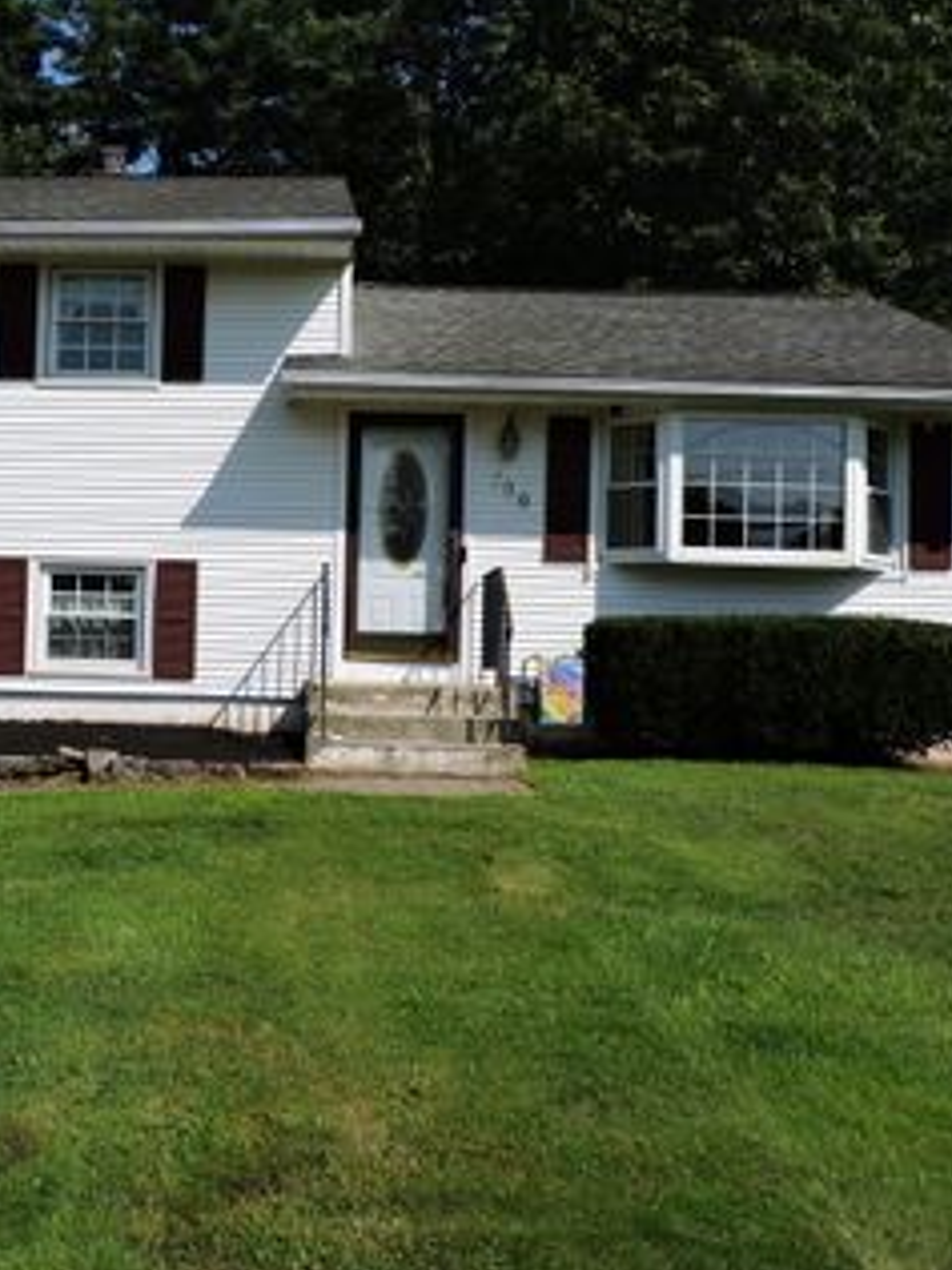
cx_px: 221
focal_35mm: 38
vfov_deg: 48.9
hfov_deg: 36.7
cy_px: 581
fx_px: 1393
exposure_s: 1/1250
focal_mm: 4.3
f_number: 3.7
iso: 100
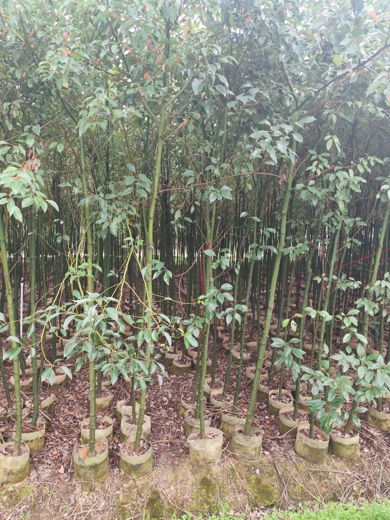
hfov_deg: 56.8
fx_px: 361
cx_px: 198
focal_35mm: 24
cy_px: 264
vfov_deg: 71.6
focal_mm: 6.19
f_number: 1.65
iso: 125
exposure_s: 1/100
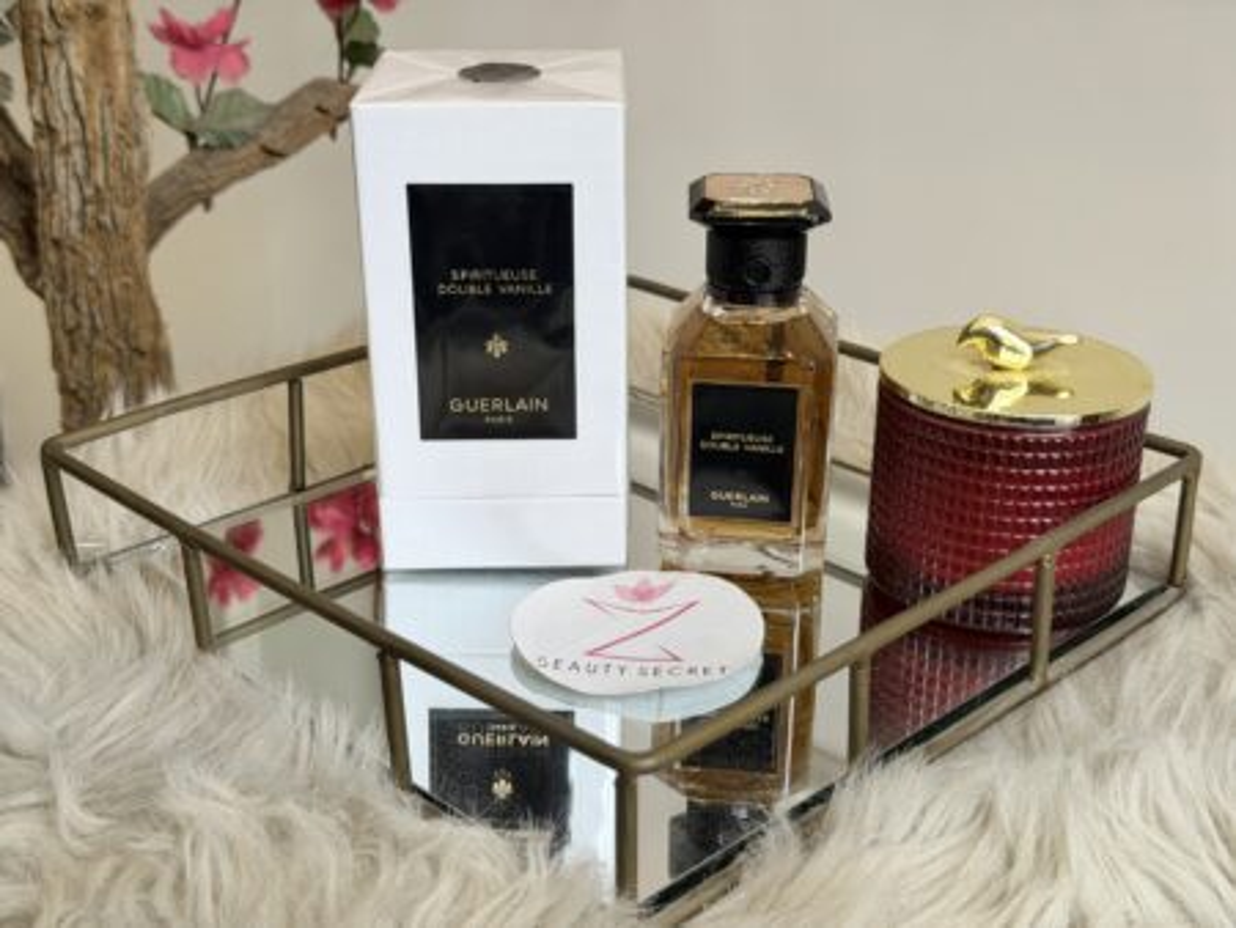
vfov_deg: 30.3
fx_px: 1715
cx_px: 618
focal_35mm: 48
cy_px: 464
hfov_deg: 39.6
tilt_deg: -24.1
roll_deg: +0.0
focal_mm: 6.76
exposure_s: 1/50
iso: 50
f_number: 1.78
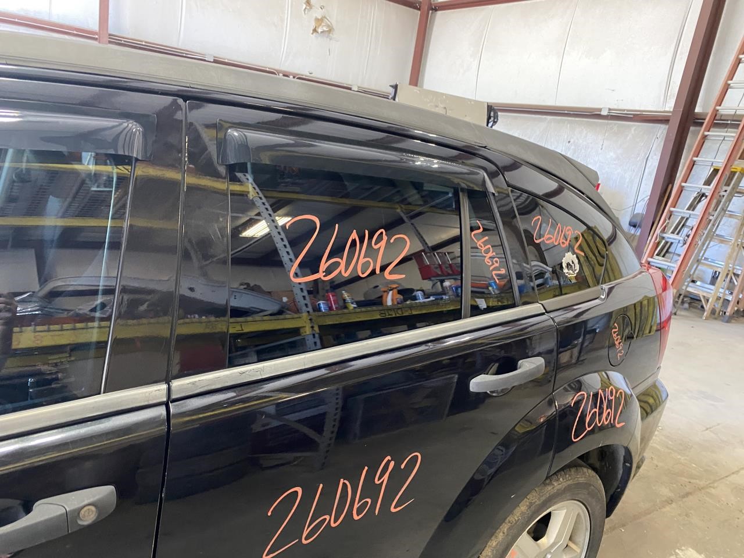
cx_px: 372
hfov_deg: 67.3
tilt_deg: -4.4
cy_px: 279
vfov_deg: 53.1
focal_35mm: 26
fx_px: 559
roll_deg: -6.7
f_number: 1.8
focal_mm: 4.25
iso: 320
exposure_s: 1/60
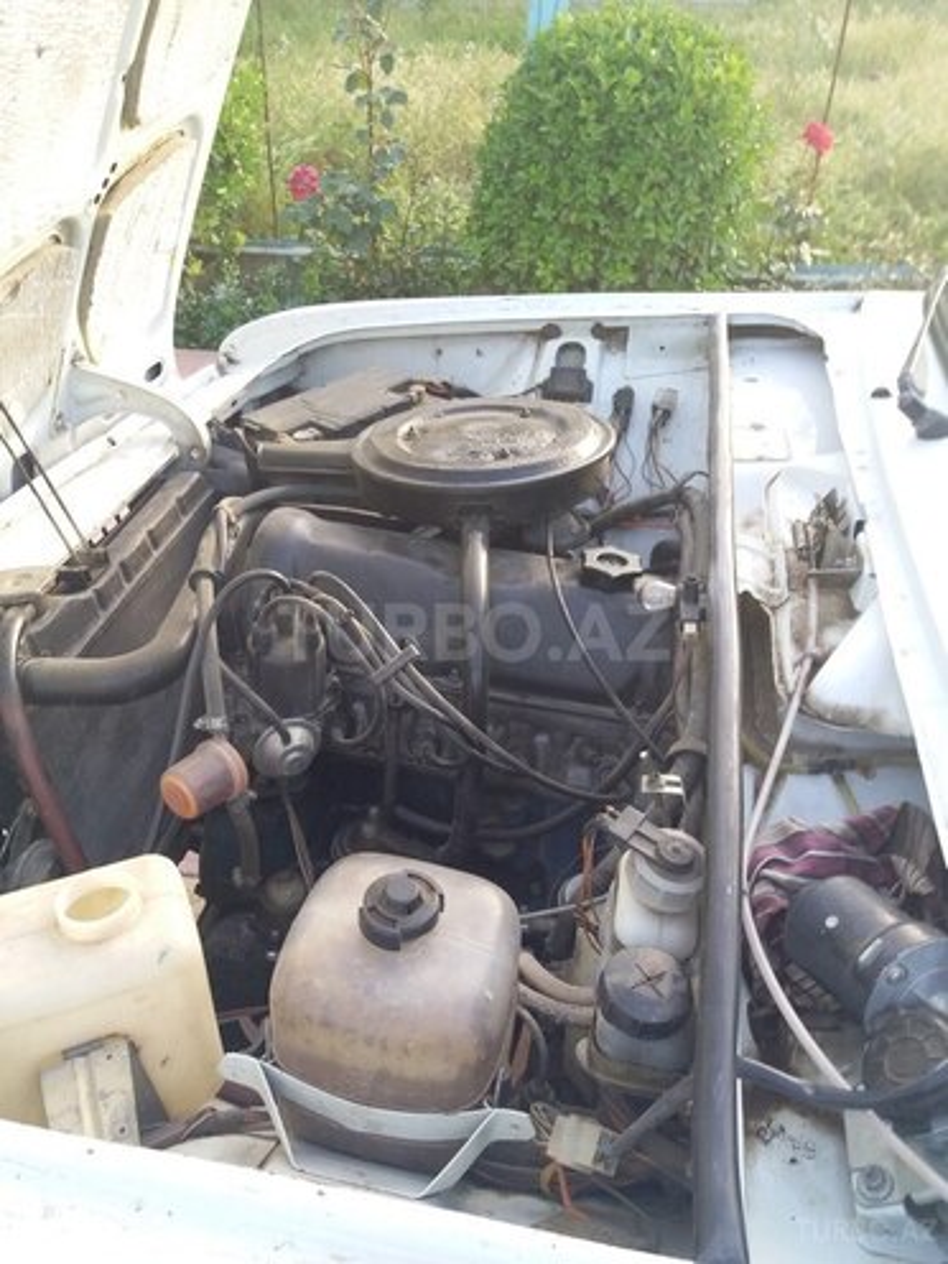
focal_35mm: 27
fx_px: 986
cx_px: 474
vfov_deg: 65.3
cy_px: 632
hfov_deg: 51.4
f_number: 1.9
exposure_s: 1/100
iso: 80
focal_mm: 3.7
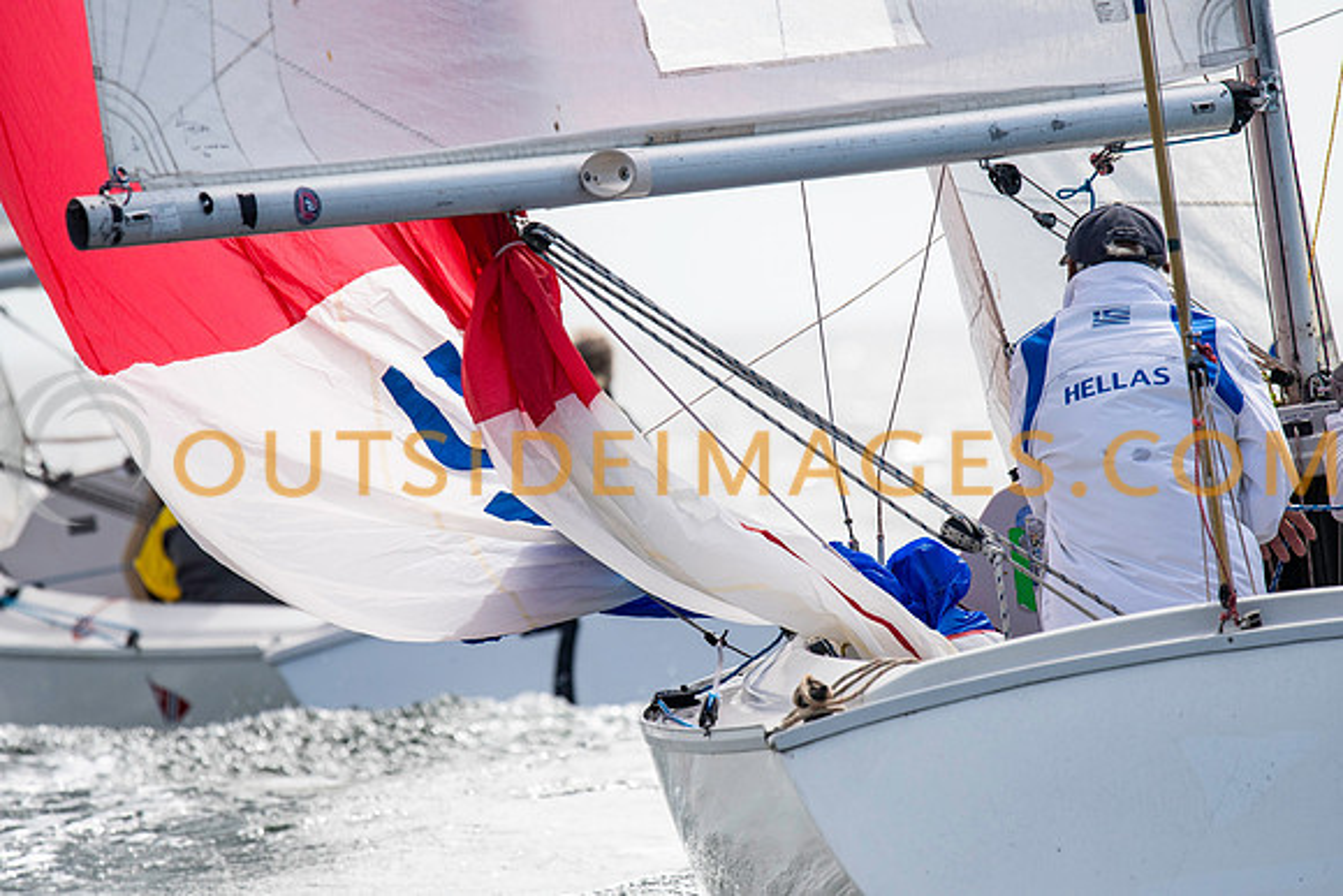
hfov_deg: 4.6
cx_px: 672
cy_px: 448
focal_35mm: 450
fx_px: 16791
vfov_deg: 3.1
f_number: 5
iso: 320
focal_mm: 300
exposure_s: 1/4000
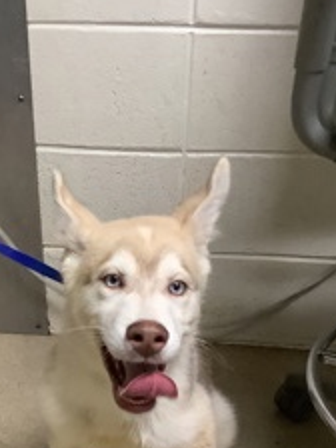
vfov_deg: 32.4
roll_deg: +1.4
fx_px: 751
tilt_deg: -33.9
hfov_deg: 25.0
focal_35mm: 58
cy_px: 350
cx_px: 101
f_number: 2.4
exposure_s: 1/40
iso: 320
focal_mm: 3.3
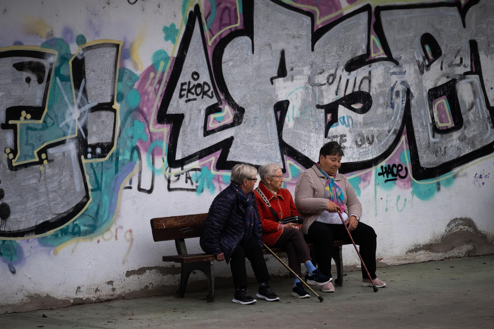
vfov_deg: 4.6
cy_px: 164
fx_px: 4116
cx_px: 247
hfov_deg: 6.9
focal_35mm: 300
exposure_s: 1/1000
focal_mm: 300
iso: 800
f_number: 4
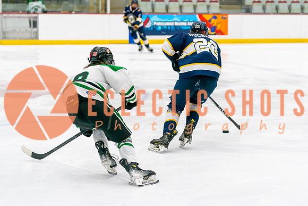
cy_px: 96
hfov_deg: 20.8
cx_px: 183
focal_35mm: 98
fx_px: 839
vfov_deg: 14.0
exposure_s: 1/1250
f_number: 2.8
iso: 3200
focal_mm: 71
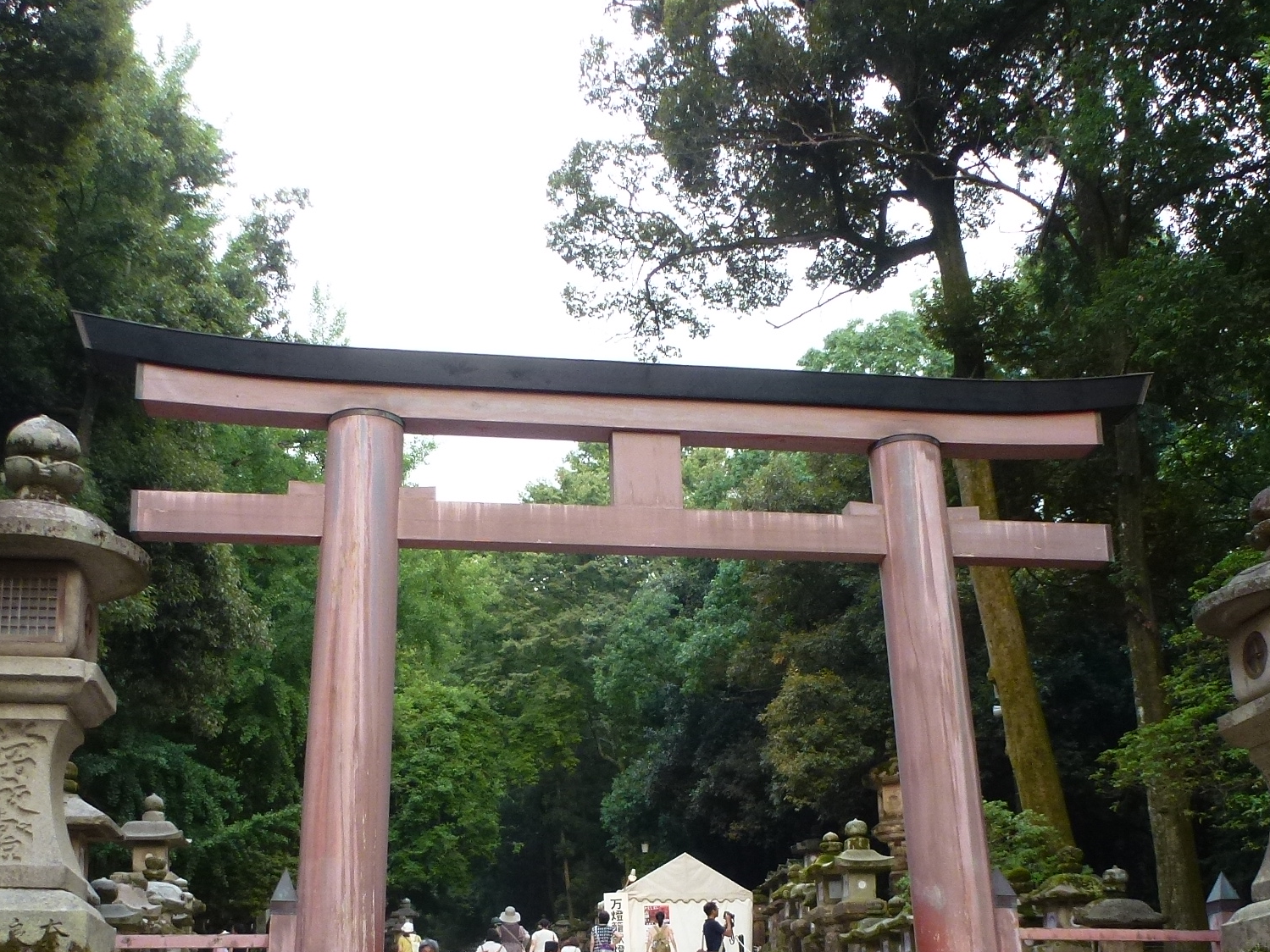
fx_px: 1504
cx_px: 656
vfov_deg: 33.9
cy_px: 789
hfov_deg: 45.8
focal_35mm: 41
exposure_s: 1/60
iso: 160
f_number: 3.3
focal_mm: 4.3
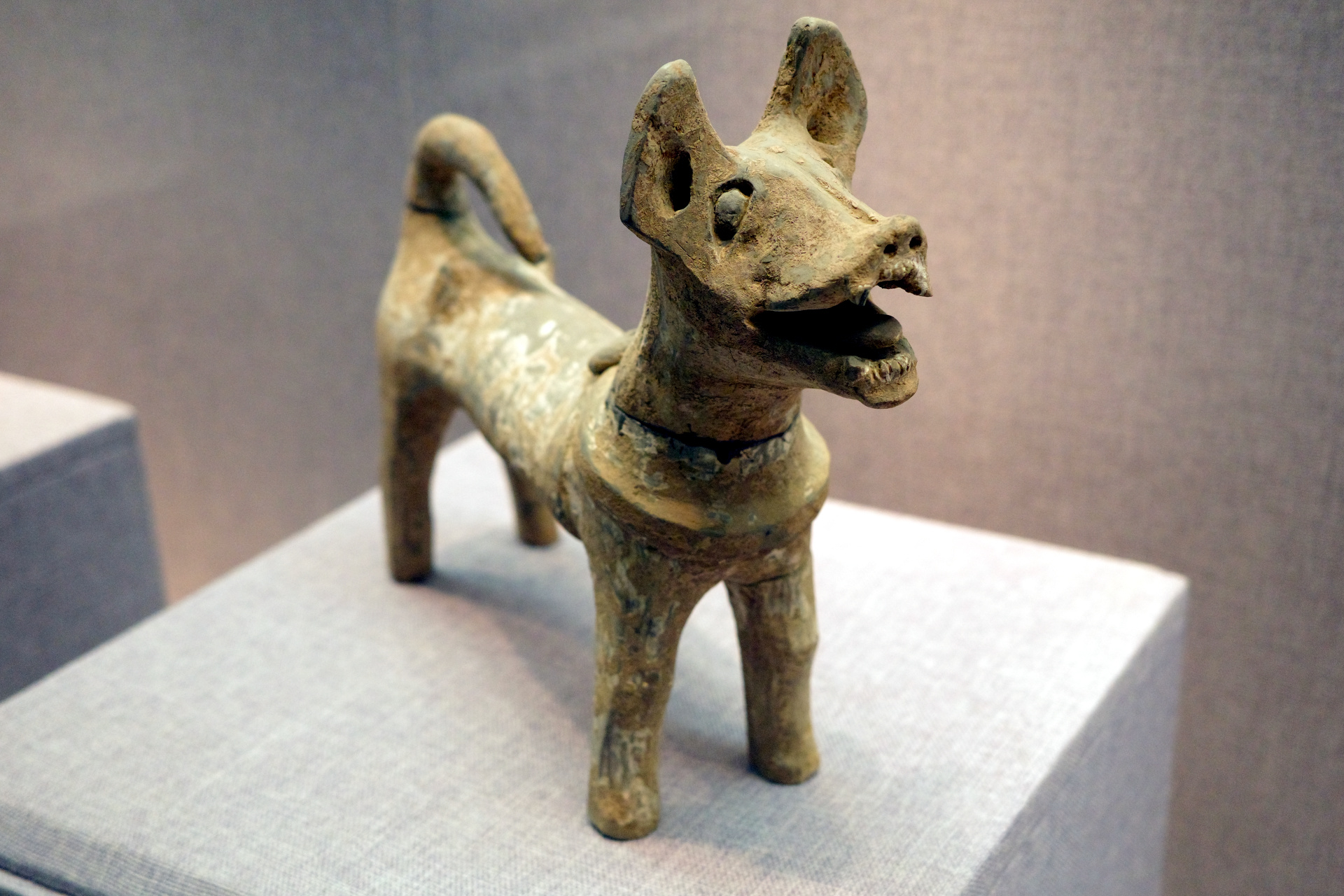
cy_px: 448
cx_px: 672
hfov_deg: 48.5
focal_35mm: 40
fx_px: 1493
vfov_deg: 33.4
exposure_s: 1/40
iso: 2500
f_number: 2.8
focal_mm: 26
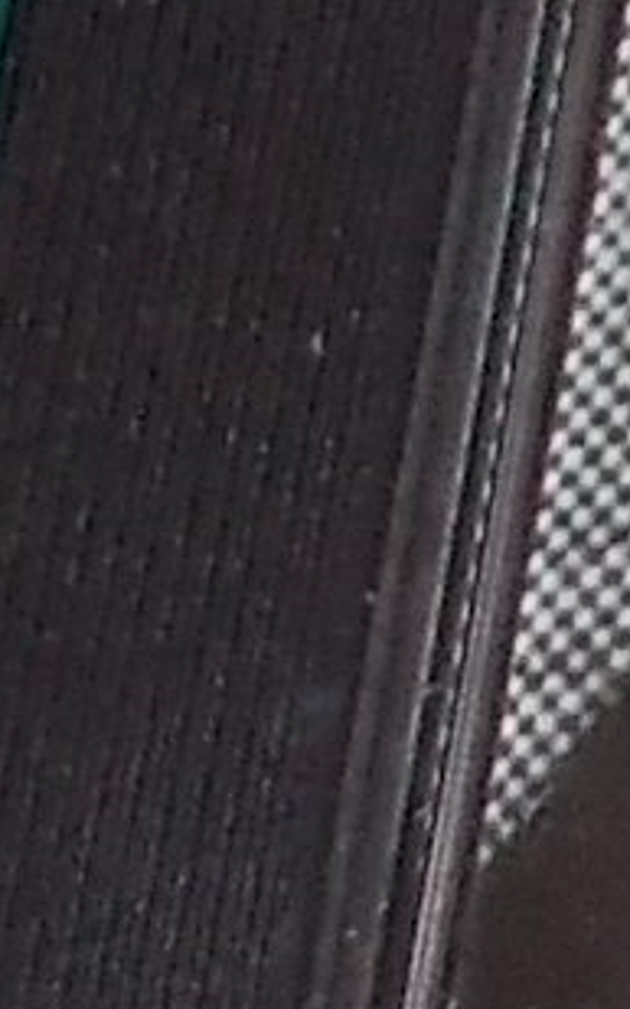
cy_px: 127
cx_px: 2579
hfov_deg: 5.1
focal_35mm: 226
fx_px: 6211
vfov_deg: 9.3
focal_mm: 4.1
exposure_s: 1/30
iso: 200
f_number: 3.3
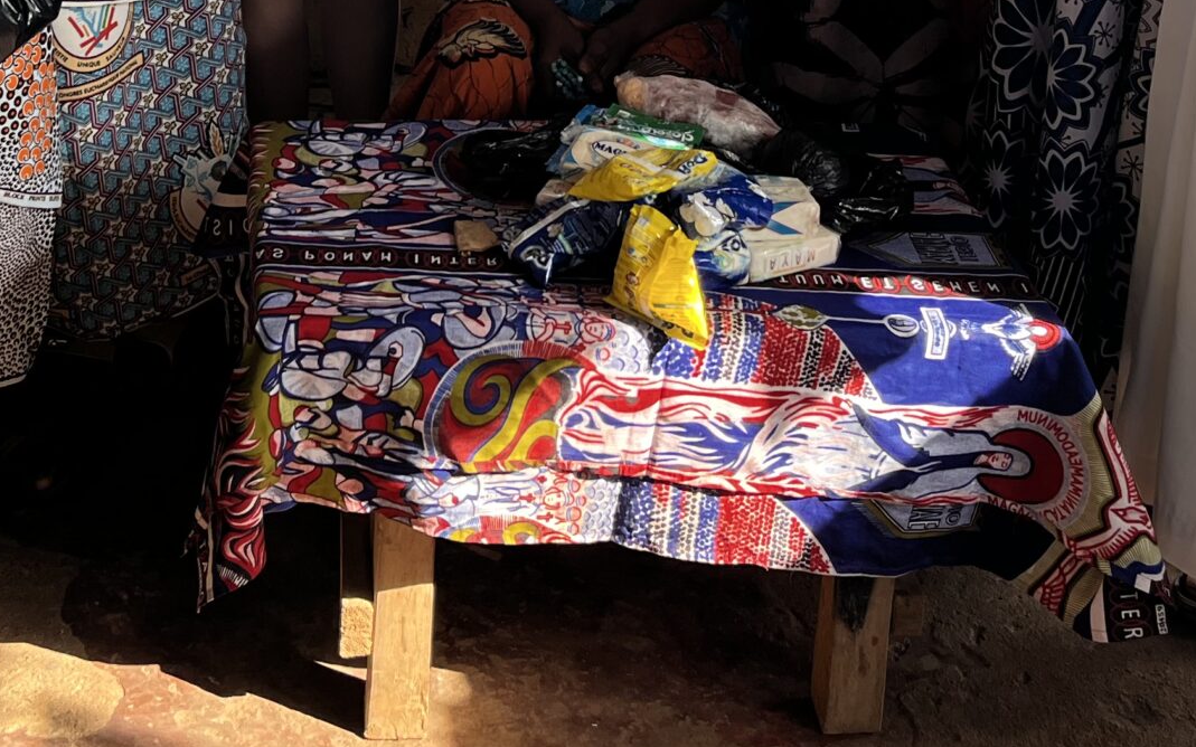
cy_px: -280
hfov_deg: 30.9
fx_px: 2151
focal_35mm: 66
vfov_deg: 18.1
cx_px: 439
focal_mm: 5.1
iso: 64
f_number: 1.6
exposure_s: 1/172
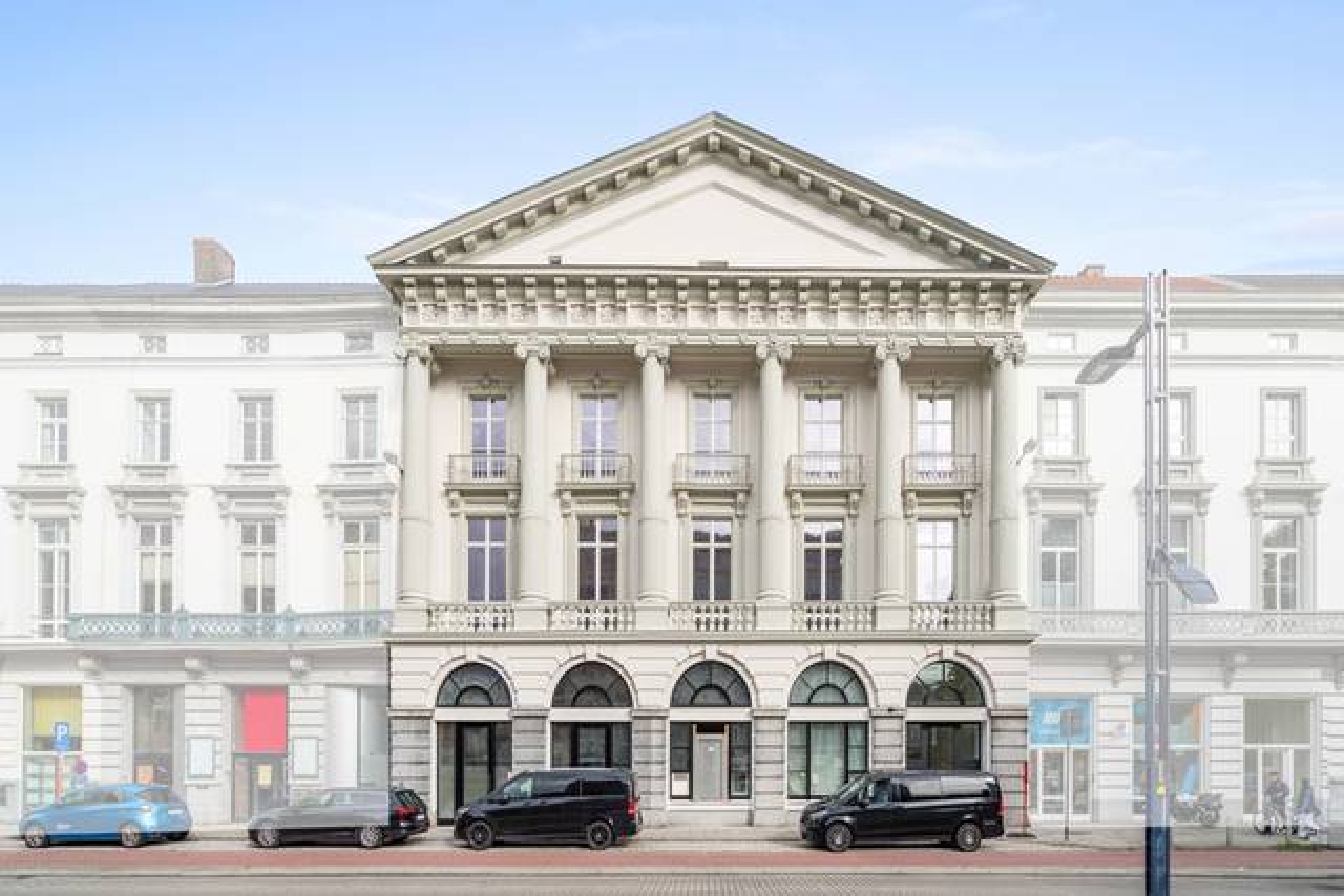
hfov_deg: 96.7
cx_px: 672
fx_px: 597
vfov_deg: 73.8
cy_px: 448
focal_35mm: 16
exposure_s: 1/320
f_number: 8
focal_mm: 16
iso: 250
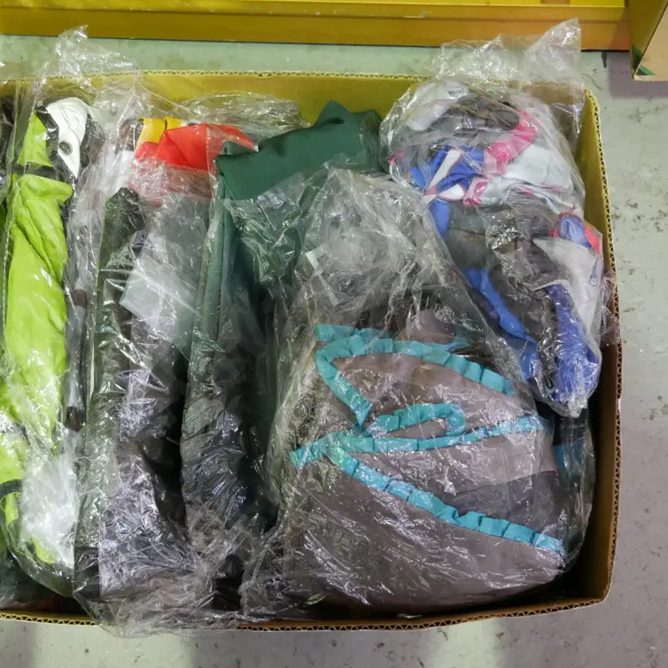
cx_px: 253
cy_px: 333
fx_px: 1048
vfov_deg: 35.4
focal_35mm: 48
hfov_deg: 35.2
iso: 3200
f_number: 4.1
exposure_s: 1/30
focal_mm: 20
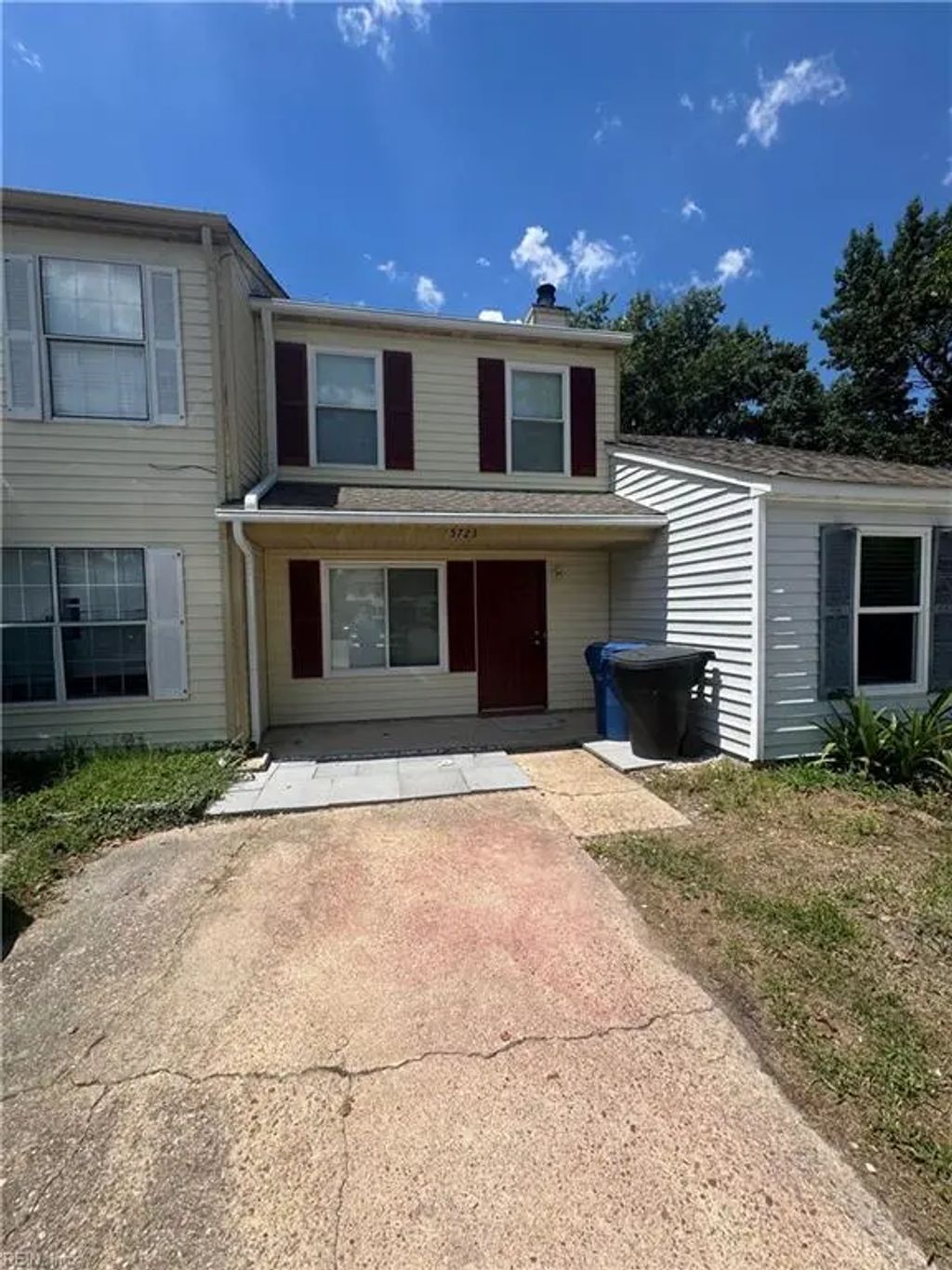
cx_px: 476
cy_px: 635
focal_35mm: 14
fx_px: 513
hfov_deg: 85.7
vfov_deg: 102.1
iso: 50
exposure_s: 1/2208
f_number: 2.2
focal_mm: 2.22
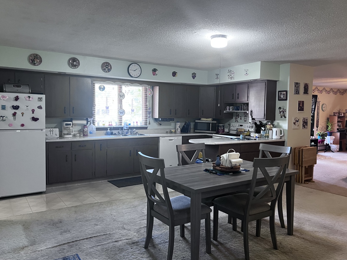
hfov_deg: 63.4
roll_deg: -1.7
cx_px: 174
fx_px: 281
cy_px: 131
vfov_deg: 49.8
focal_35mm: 28
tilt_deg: -3.6
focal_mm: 5.7
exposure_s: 1/60
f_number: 1.5
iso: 250
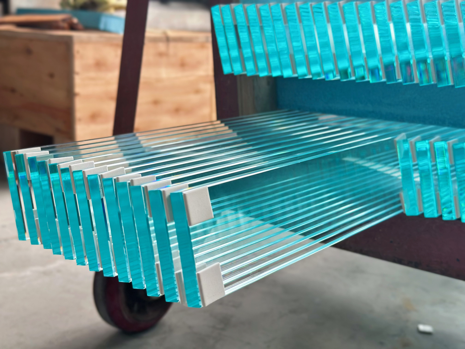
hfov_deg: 39.7
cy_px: 174
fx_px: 645
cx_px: 232
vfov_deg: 30.3
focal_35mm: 48
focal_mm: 6.86
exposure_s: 1/75
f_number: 1.78
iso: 125
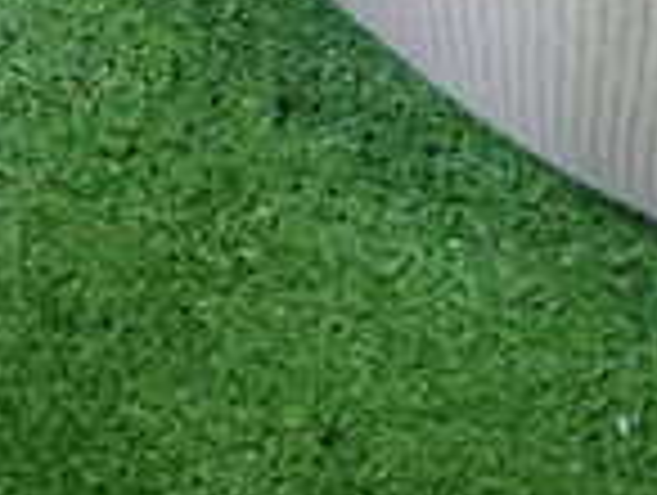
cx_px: 842
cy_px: -490
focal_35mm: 123
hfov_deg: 15.3
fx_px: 2338
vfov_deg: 11.0
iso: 800
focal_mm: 5.4
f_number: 2.3
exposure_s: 1/60
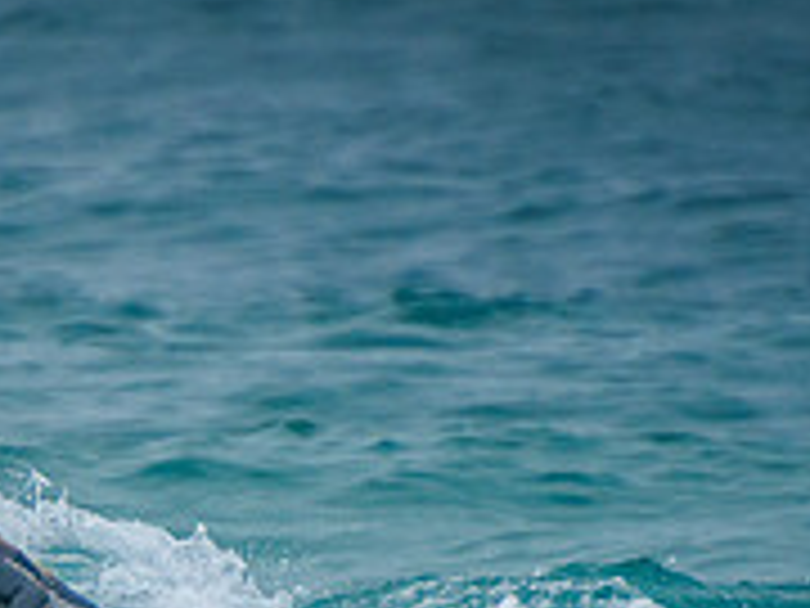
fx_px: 43570
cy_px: 799
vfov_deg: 0.8
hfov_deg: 1.1
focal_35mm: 1862
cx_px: -72
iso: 640
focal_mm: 400
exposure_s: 1/2000
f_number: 5.6
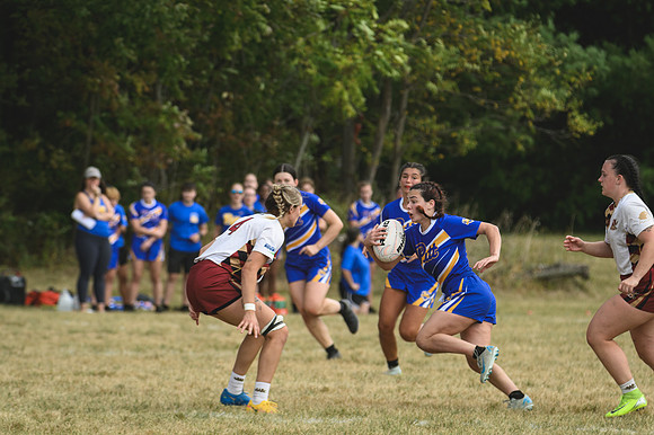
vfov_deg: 3.5
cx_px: 327
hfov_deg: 5.3
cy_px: 218
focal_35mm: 390
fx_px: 7081
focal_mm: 260
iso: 360
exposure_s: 1/1000
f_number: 5.6
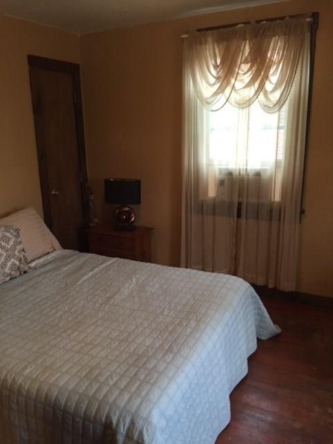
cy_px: 222
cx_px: 166
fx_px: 372
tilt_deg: -11.2
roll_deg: +0.4
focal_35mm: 29
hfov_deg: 48.2
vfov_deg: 61.7
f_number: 2.2
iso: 160
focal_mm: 4.15
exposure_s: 1/30
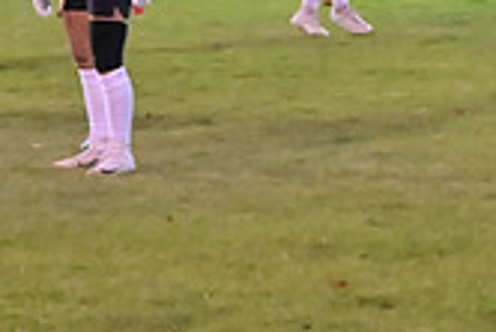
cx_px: 843
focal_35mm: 401
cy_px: 43
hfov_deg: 5.1
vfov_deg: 3.4
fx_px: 5530
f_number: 4
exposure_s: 1/400
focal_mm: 77
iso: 6400
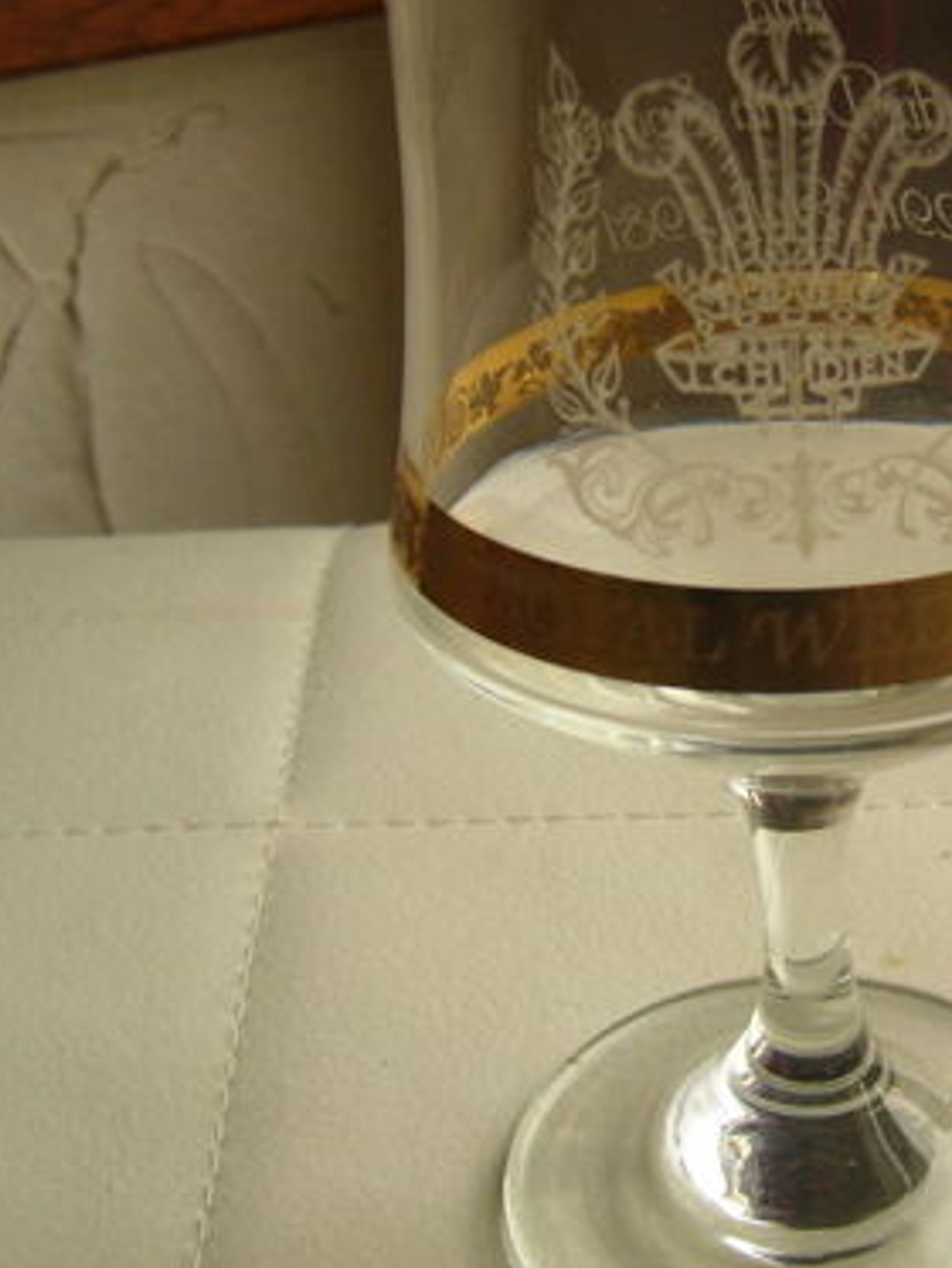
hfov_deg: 24.1
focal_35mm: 60
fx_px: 2199
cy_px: 568
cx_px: 741
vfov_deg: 32.1
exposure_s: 1/80
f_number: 2.8
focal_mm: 5.8
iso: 80
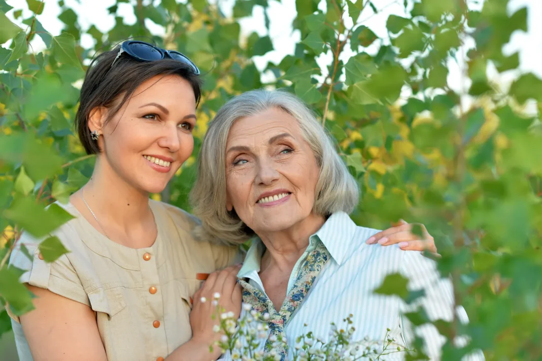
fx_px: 1279
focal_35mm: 85
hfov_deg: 23.9
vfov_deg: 16.1
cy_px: 180
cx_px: 271
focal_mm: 85
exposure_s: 1/100
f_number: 3.2
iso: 100
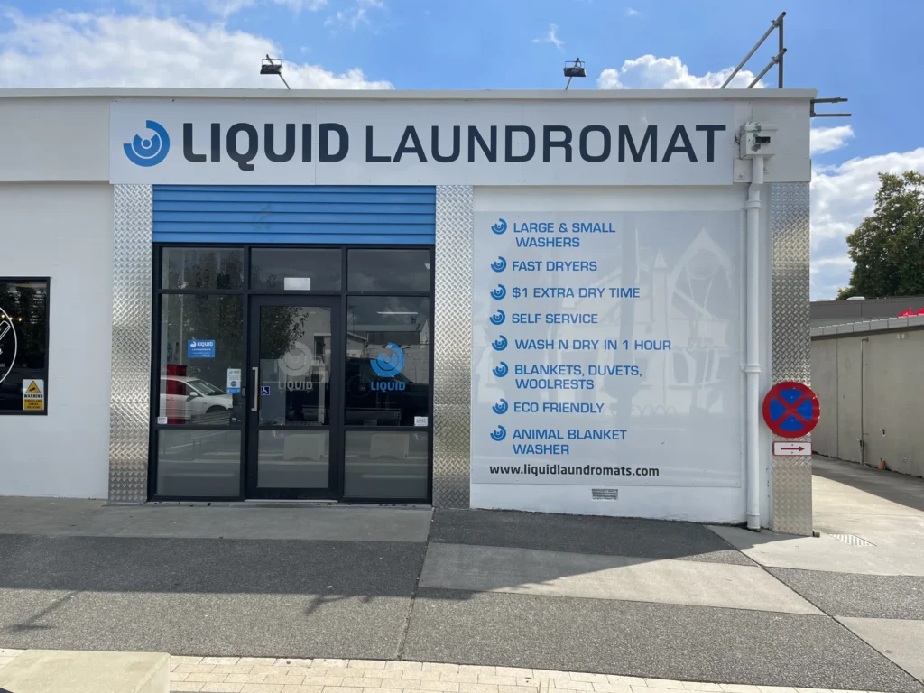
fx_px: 667
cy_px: 346
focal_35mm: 25
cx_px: 462
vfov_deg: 54.9
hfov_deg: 69.4
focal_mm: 5.1
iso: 32
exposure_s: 1/3788
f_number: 1.6
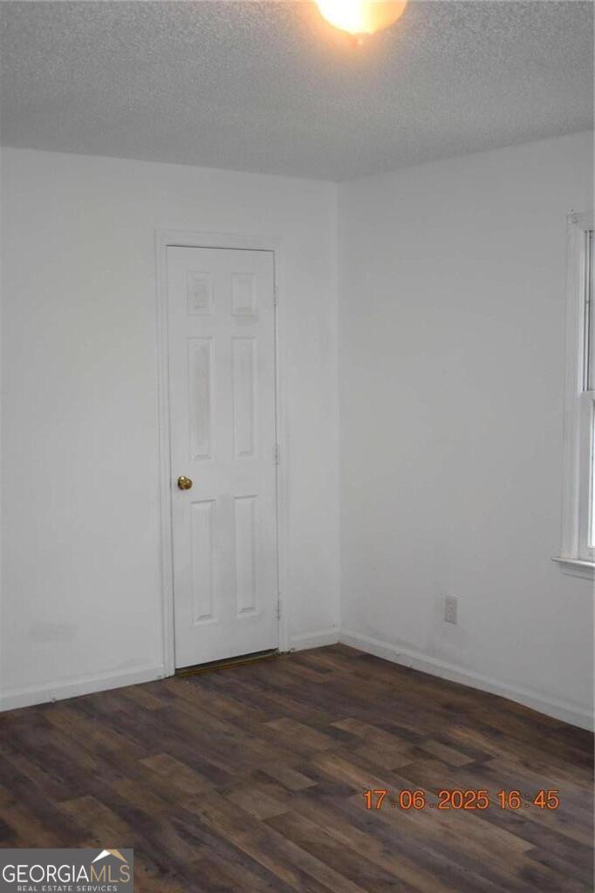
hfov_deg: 31.9
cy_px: 446
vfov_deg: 46.4
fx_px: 1042
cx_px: 298
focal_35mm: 42
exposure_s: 1/125
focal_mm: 28
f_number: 4.2
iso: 900
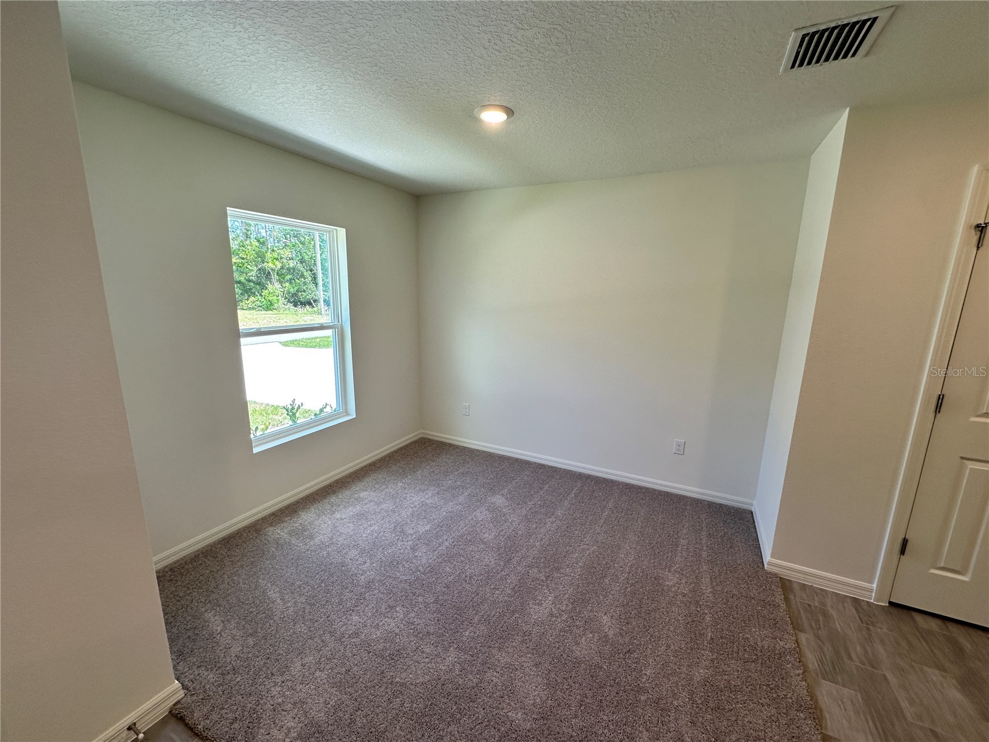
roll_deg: -1.6
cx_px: 494
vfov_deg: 85.7
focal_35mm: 14
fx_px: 400
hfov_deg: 102.1
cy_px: 371
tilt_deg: -10.4
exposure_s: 1/120
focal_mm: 2.22
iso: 64
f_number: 2.2
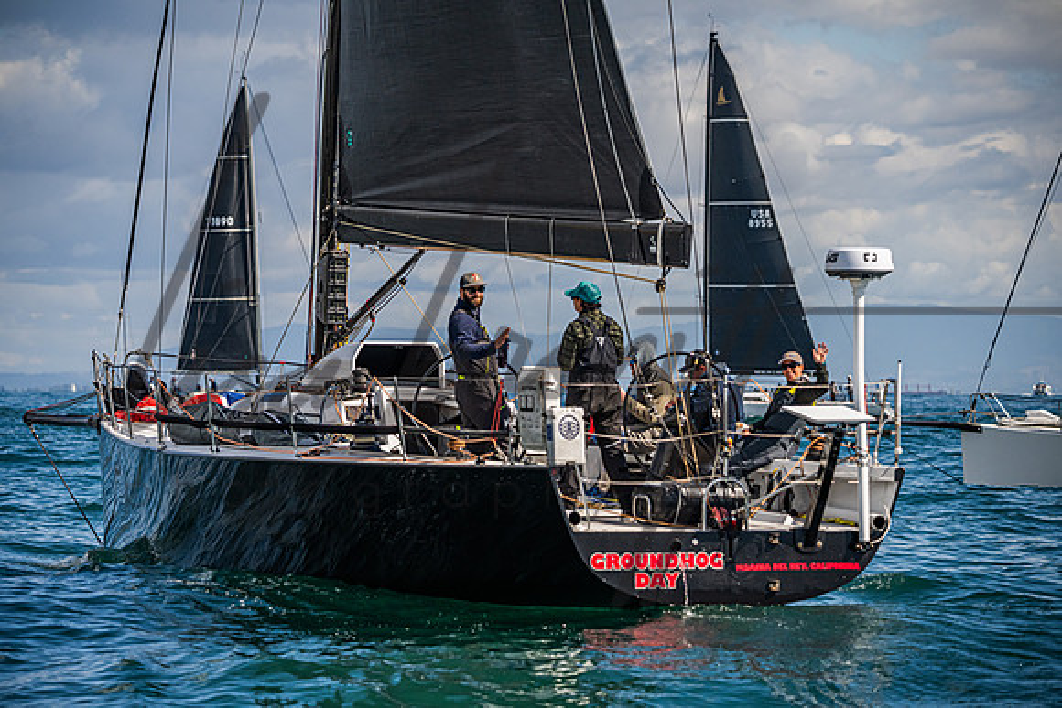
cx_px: 531
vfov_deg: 7.2
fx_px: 5606
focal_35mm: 190
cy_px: 354
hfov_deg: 10.8
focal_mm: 190
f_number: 5.6
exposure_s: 1/5000
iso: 400
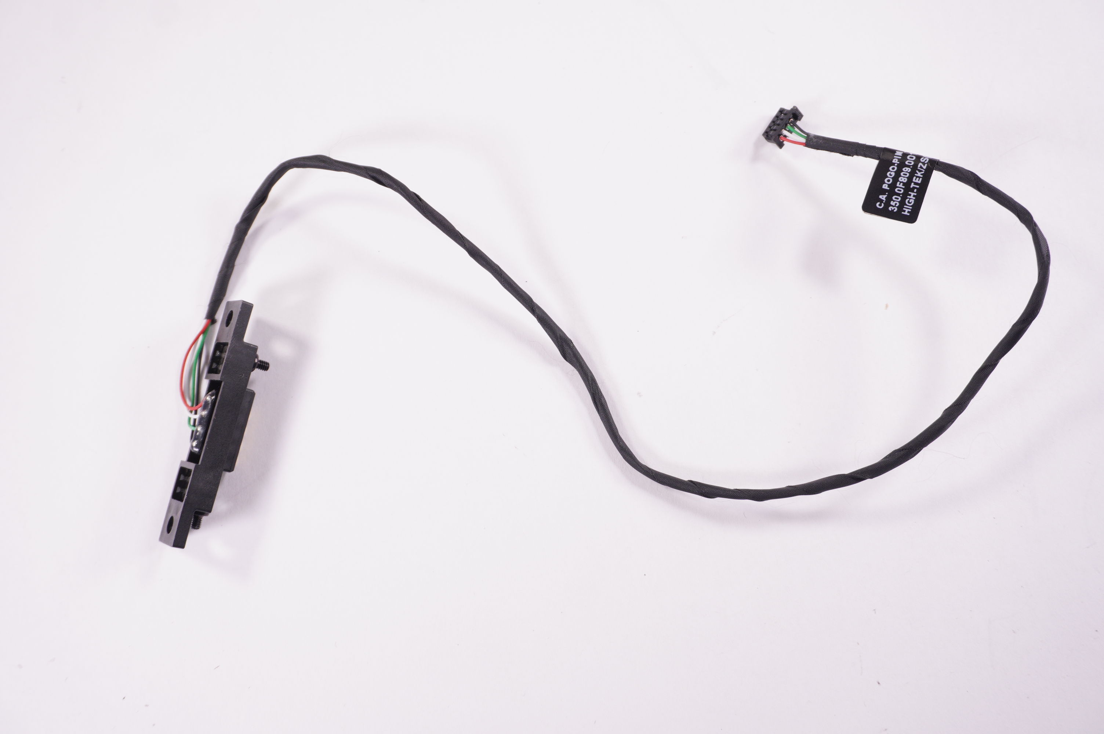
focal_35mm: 38
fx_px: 1149
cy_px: 367
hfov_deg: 51.3
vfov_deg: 35.4
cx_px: 552
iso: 250
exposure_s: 1/125
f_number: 5.6
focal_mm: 25
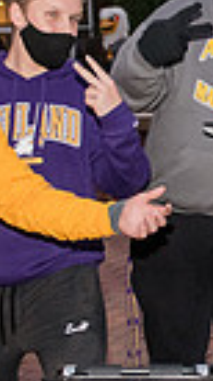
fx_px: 1071
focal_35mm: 106
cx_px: 304
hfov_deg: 11.0
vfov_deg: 20.2
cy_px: 173
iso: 2000
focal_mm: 24
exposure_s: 1/100
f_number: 3.5
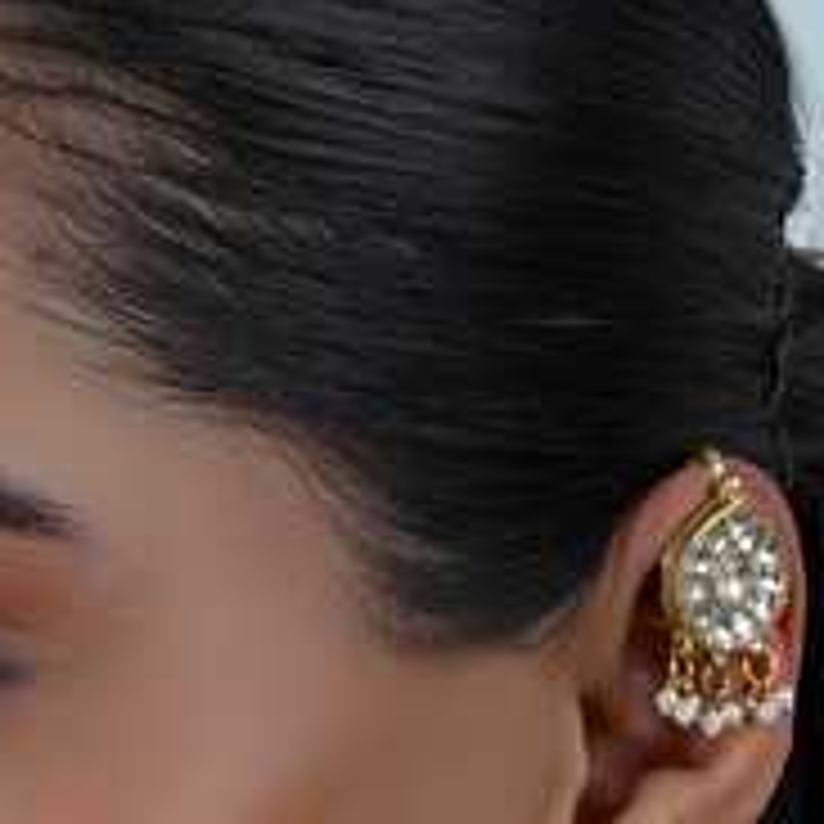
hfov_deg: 14.3
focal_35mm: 122
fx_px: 3286
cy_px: 709
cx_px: 320
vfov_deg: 14.2
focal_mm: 50
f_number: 10
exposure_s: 1/125
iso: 125
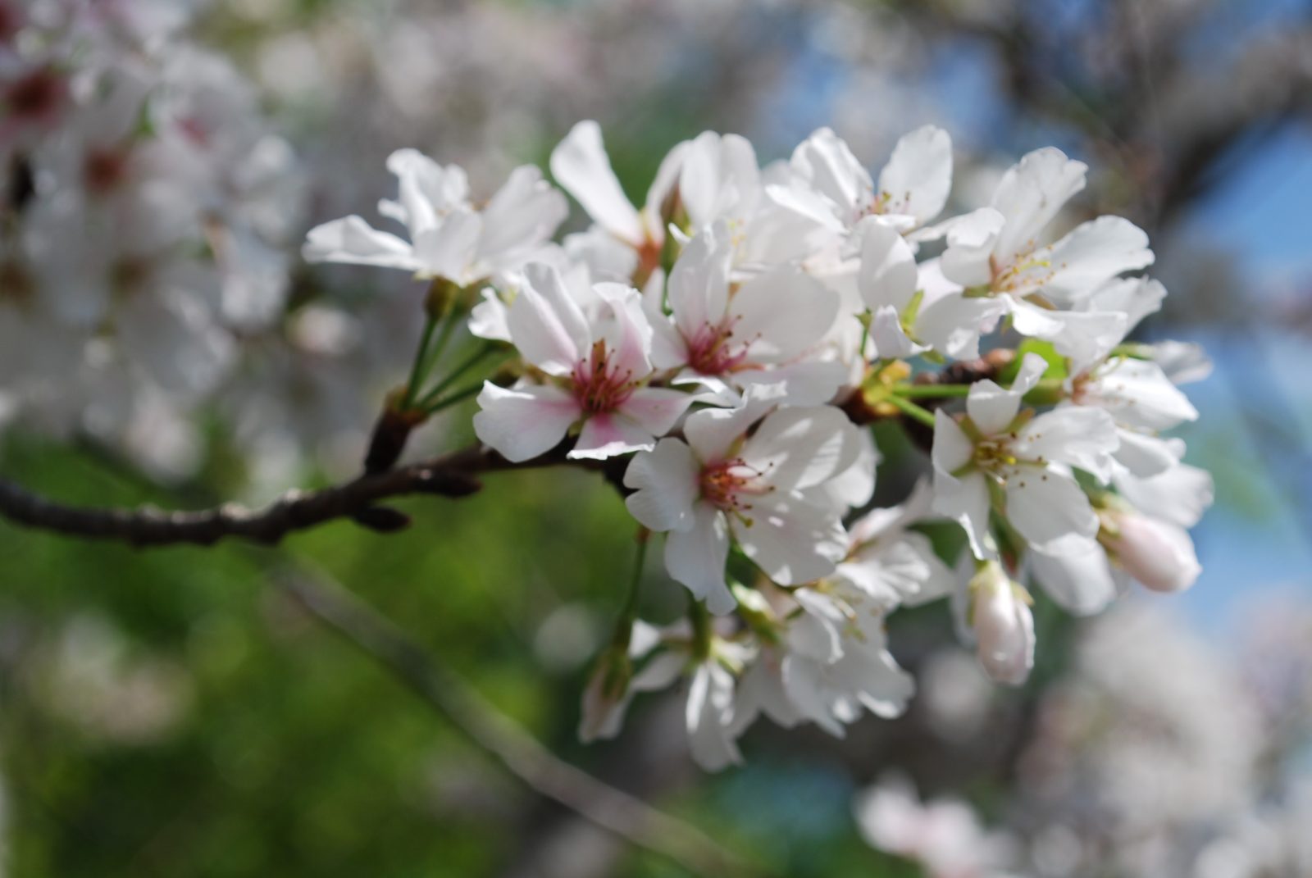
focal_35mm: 82
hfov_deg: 24.6
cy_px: 439
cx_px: 656
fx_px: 3010
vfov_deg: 16.6
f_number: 8
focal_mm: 55
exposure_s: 1/250
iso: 100
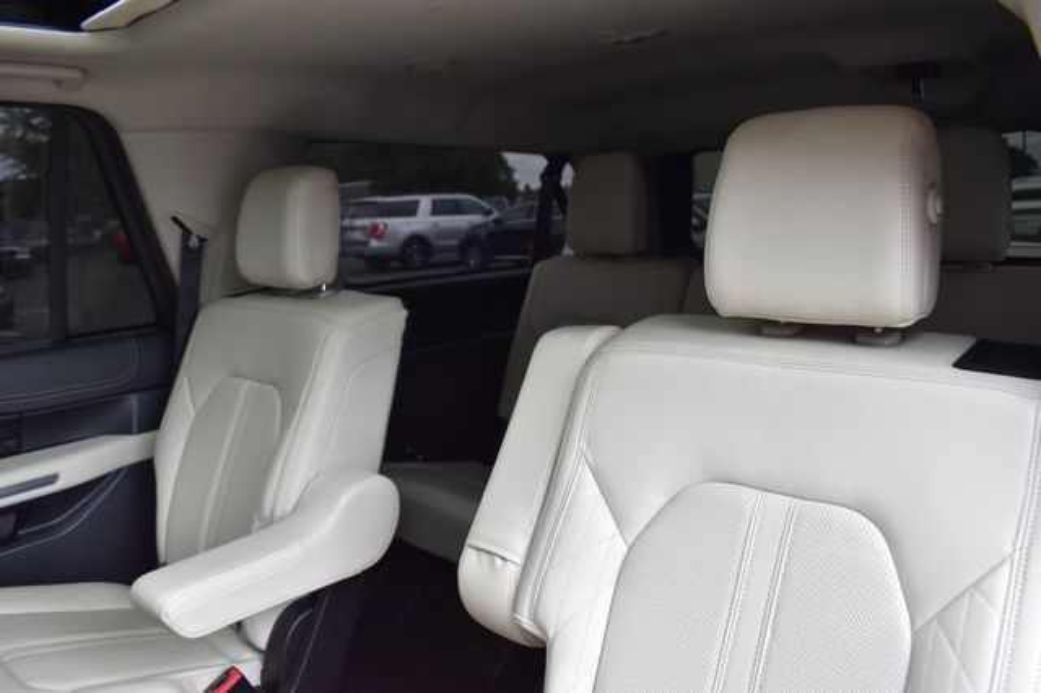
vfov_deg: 47.9
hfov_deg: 67.4
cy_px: 346
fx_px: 780
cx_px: 520
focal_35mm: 27
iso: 720
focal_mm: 18
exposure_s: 1/125
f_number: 5.6
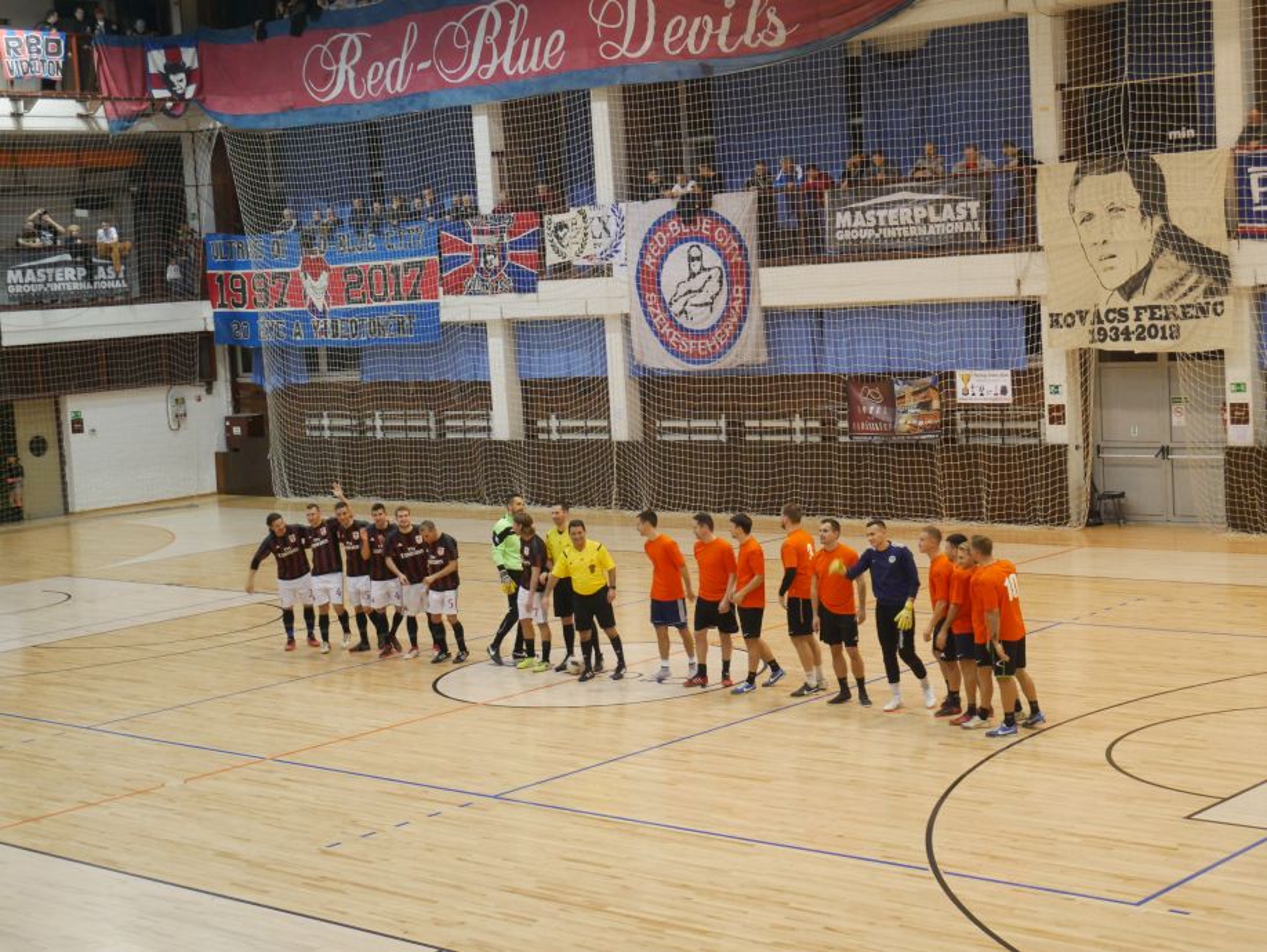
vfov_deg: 24.4
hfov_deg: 32.2
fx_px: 2198
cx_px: 634
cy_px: 476
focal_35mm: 60
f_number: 5.4
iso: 2000
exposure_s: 1/60
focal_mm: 30
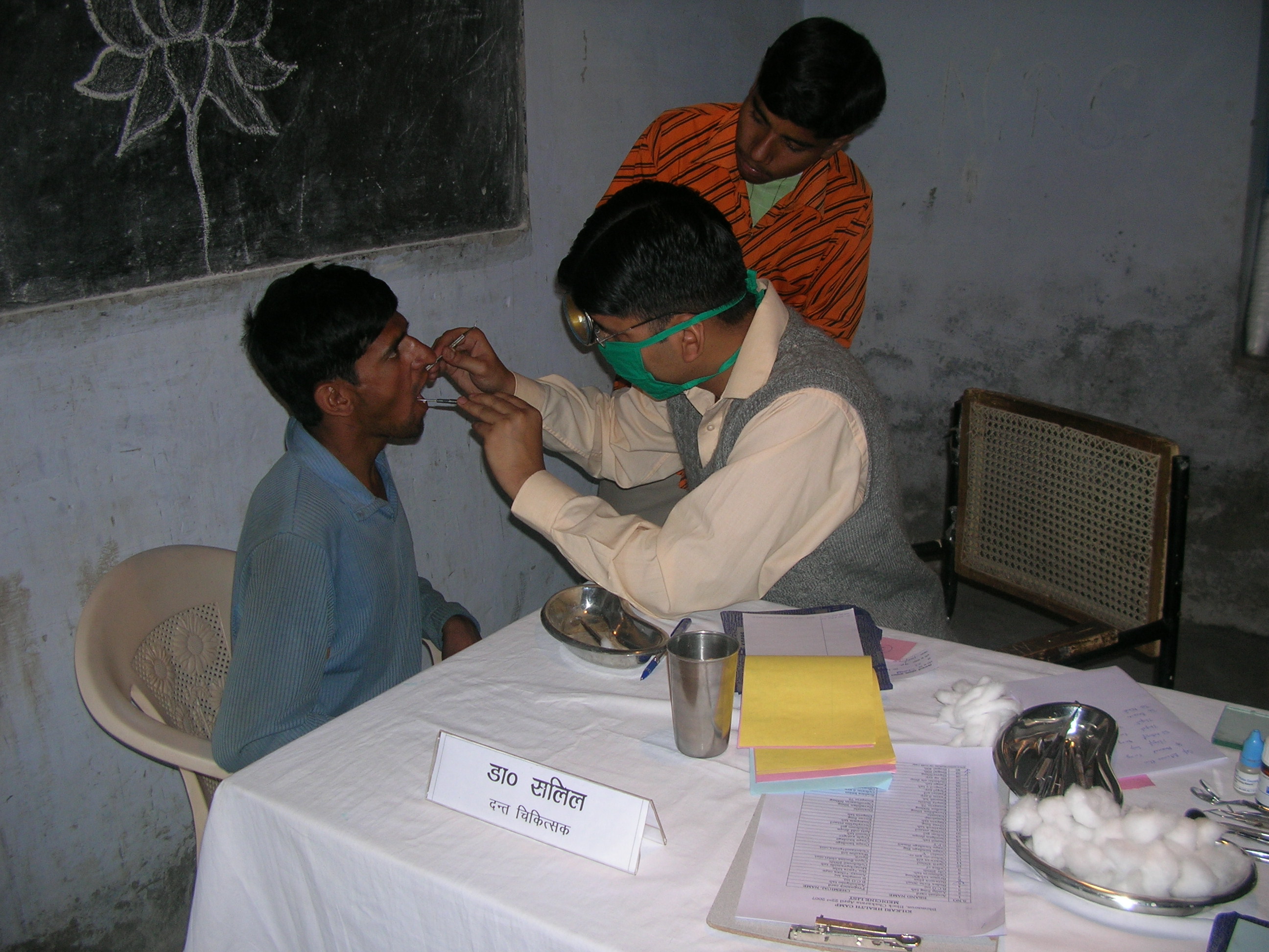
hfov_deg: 52.6
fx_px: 1283
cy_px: 476
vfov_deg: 40.7
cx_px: 634
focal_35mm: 35
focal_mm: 5.8
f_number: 2.8
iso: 50
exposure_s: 1/60.1
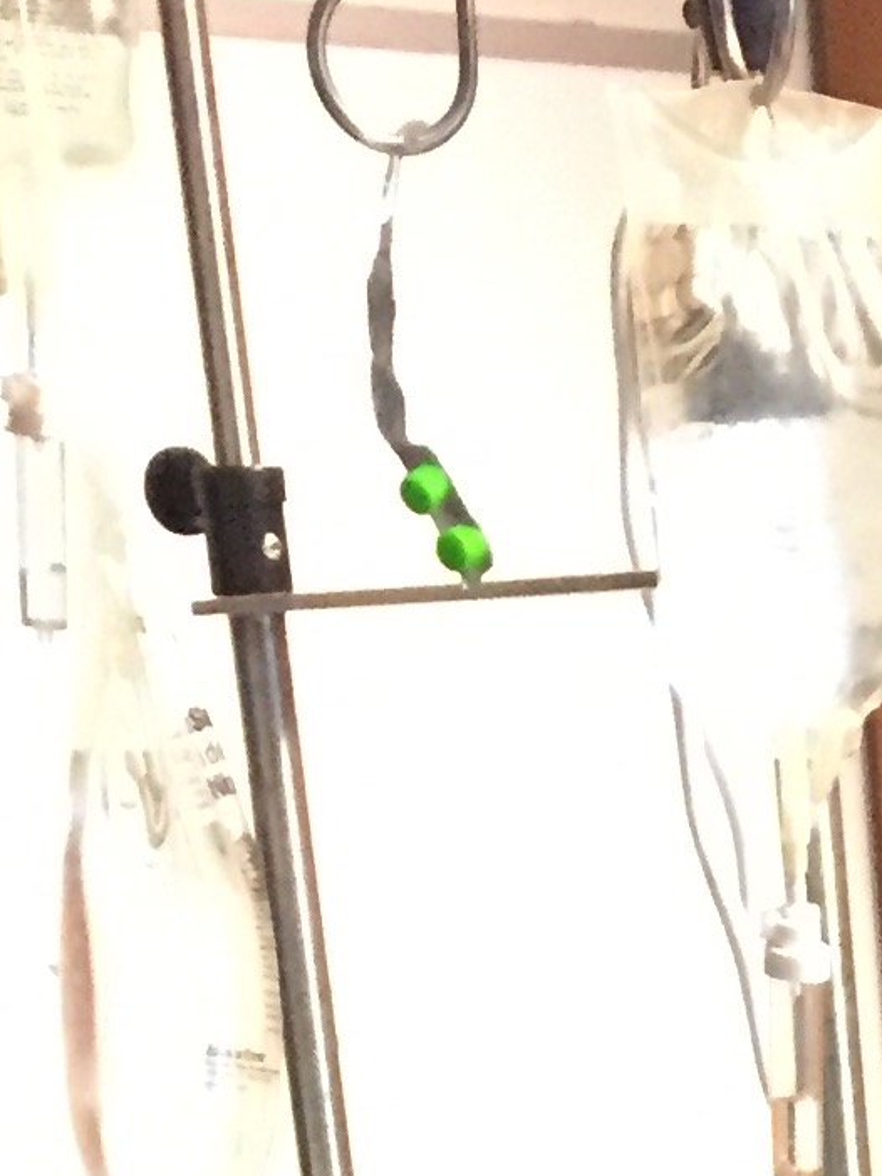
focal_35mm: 135
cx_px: 1382
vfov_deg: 12.1
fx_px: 4585
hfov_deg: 10.6
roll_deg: +2.7
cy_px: 2694
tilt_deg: -21.7
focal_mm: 4.15
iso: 400
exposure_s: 1/15
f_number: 2.2
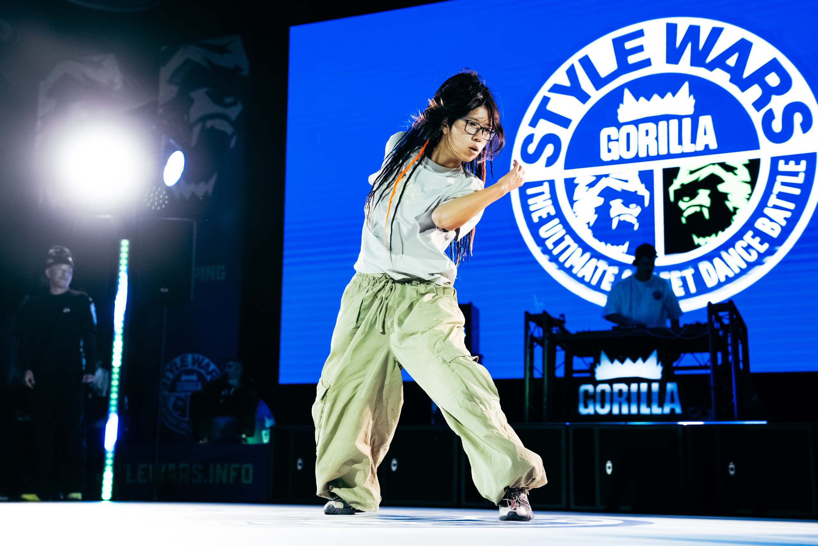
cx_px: 377
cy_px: 290
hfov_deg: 39.1
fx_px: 1152
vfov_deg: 26.6
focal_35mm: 51
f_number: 2.8
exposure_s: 1/800
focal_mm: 47
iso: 3200
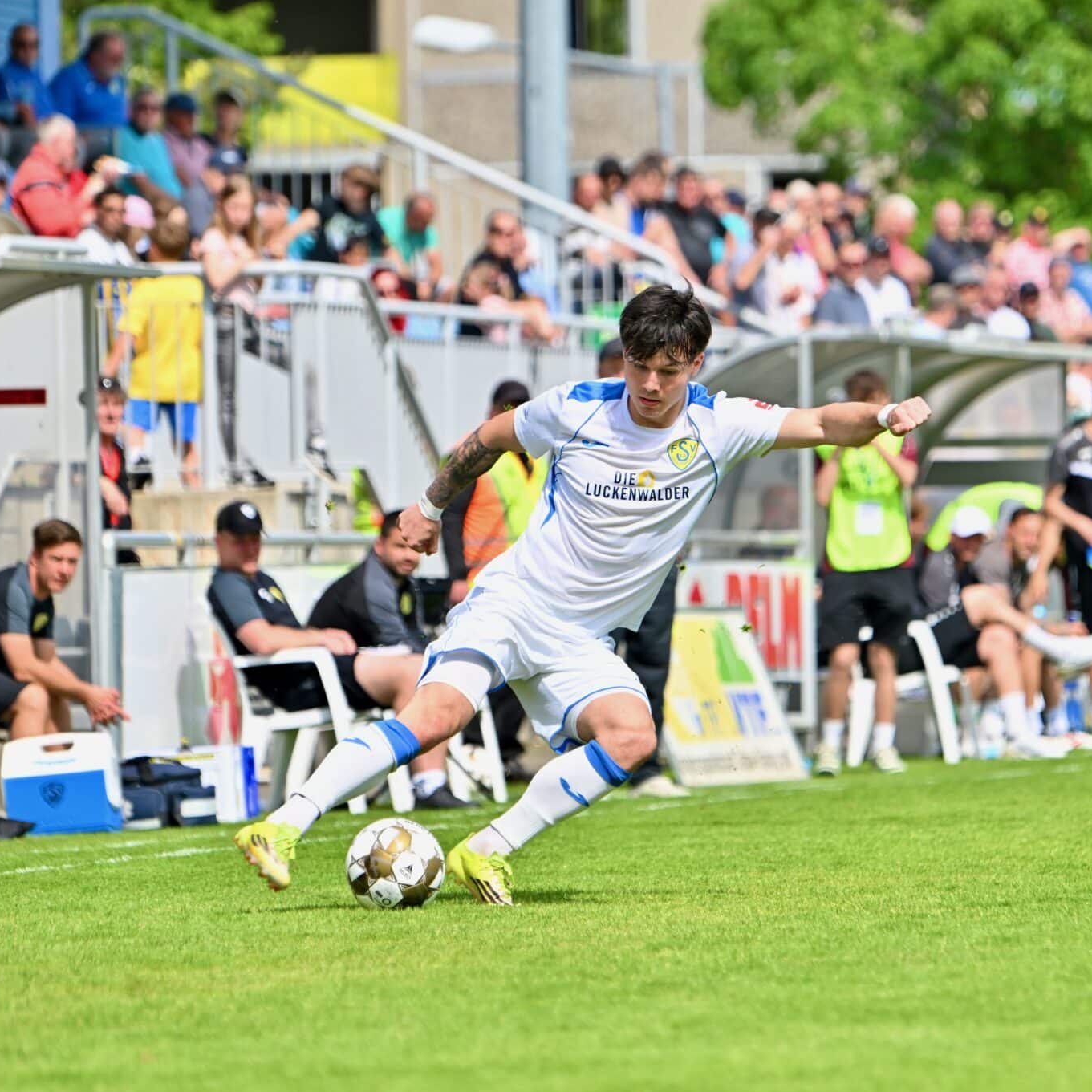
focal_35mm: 358
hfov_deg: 4.9
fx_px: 12777
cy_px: 547
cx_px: 633
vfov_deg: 4.9
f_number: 5.6
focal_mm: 280
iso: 200
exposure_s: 1/1000
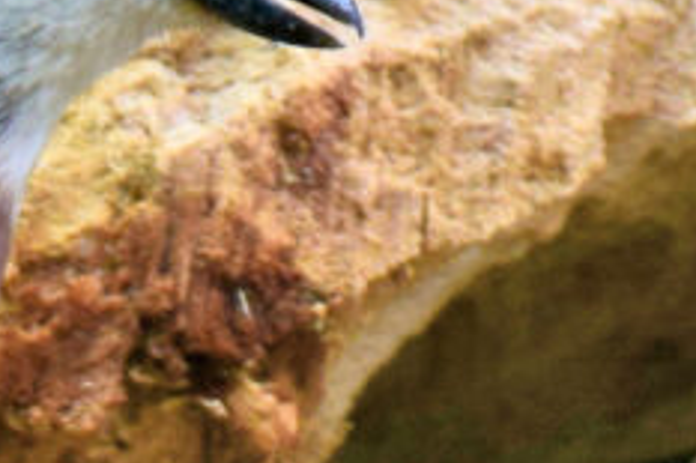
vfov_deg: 0.5
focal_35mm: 2967
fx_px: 57320
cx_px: -541
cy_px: 375
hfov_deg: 0.7
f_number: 5.6
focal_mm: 450
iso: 640
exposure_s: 1/250
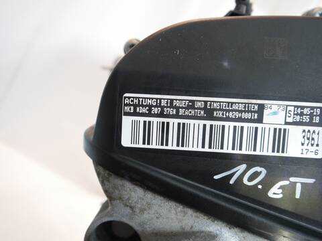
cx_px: 161
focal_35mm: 32
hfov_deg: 56.8
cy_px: 120
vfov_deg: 44.2
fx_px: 298
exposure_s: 1/60
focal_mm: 16
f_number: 3.8
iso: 800
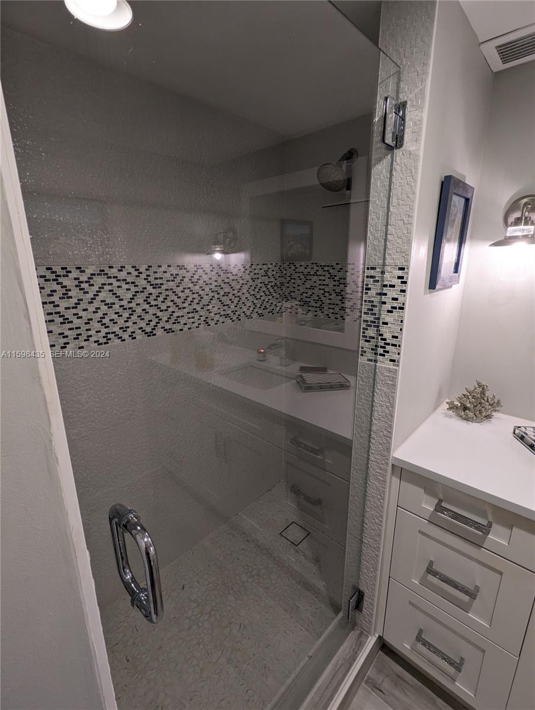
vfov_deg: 94.4
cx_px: 268
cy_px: 355
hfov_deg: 78.2
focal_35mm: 16
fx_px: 329
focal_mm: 2.35
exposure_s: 1/24
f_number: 2.2
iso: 77
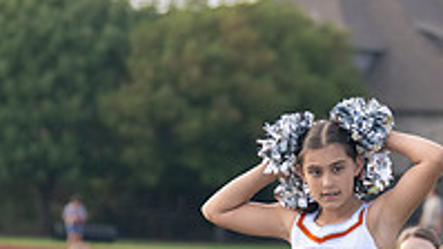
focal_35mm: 317
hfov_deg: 6.8
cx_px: 365
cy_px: 356
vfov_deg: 3.8
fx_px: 3724
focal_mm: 85
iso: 400
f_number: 2.8
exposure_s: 1/3200
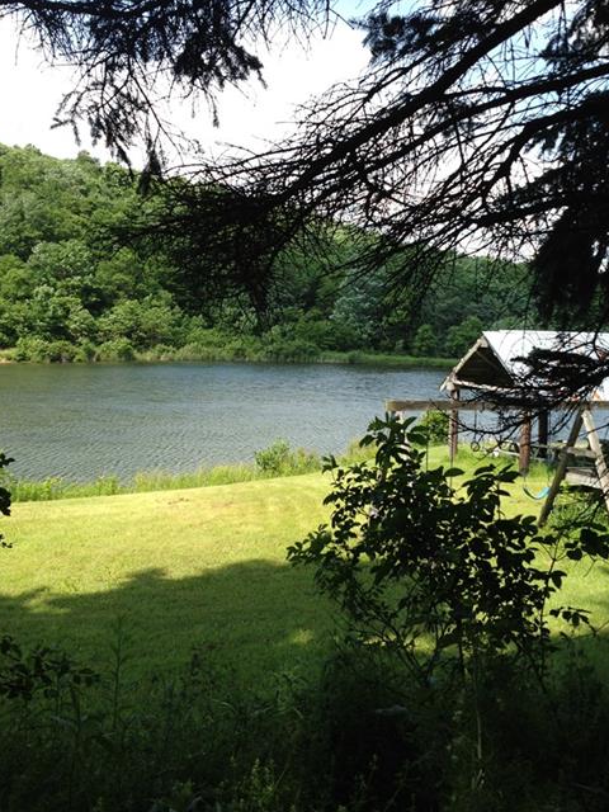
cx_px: 315
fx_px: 985
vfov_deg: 44.7
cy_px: 365
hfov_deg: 34.3
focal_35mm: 42
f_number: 2.4
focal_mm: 4.28
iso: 64
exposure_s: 1/890
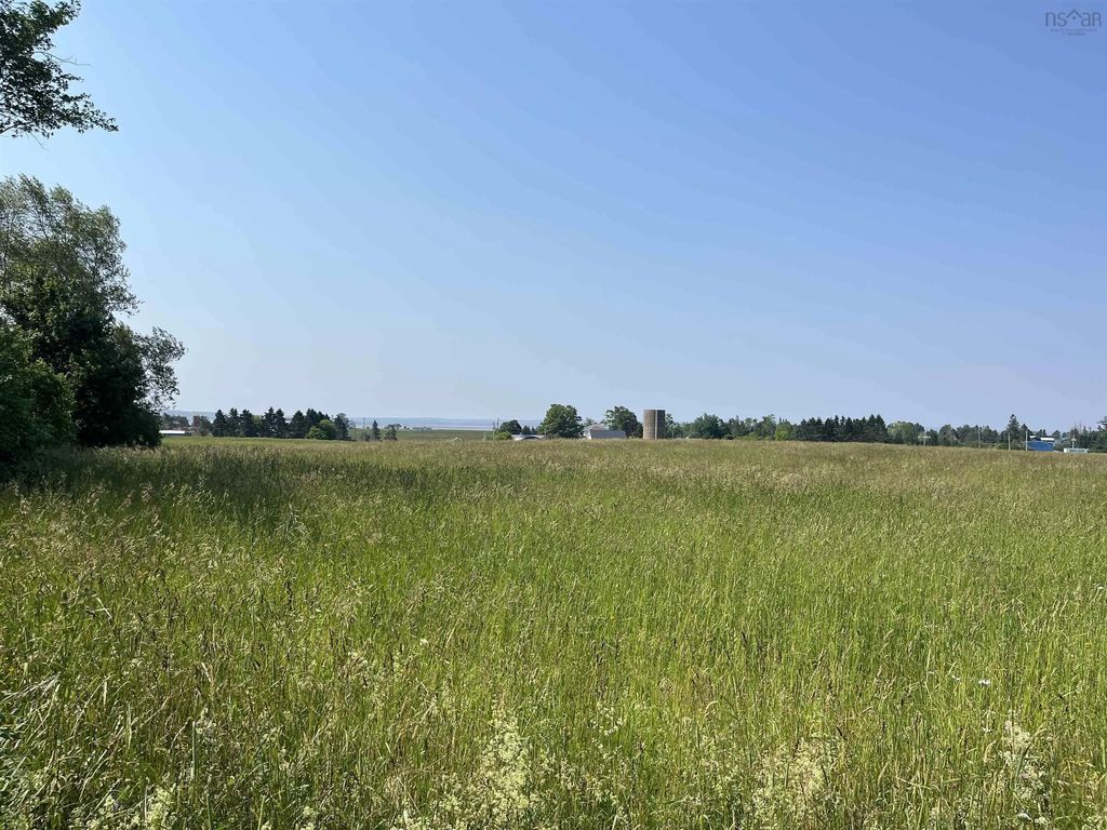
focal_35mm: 26
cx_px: 554
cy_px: 415
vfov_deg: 53.1
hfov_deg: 67.3
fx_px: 831
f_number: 1.6
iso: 50
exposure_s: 1/5076
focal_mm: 5.1
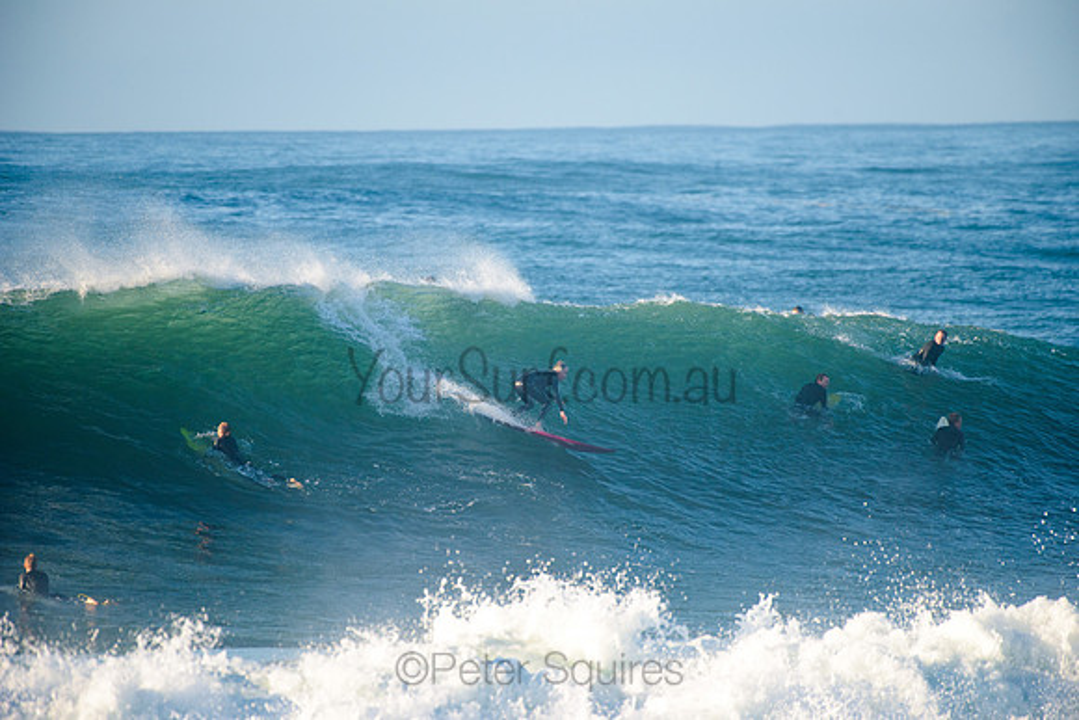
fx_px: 14992
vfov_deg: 2.8
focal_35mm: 500
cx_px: 540
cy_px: 360
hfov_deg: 4.1
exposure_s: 1/1600
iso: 320
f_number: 5.6
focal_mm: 500
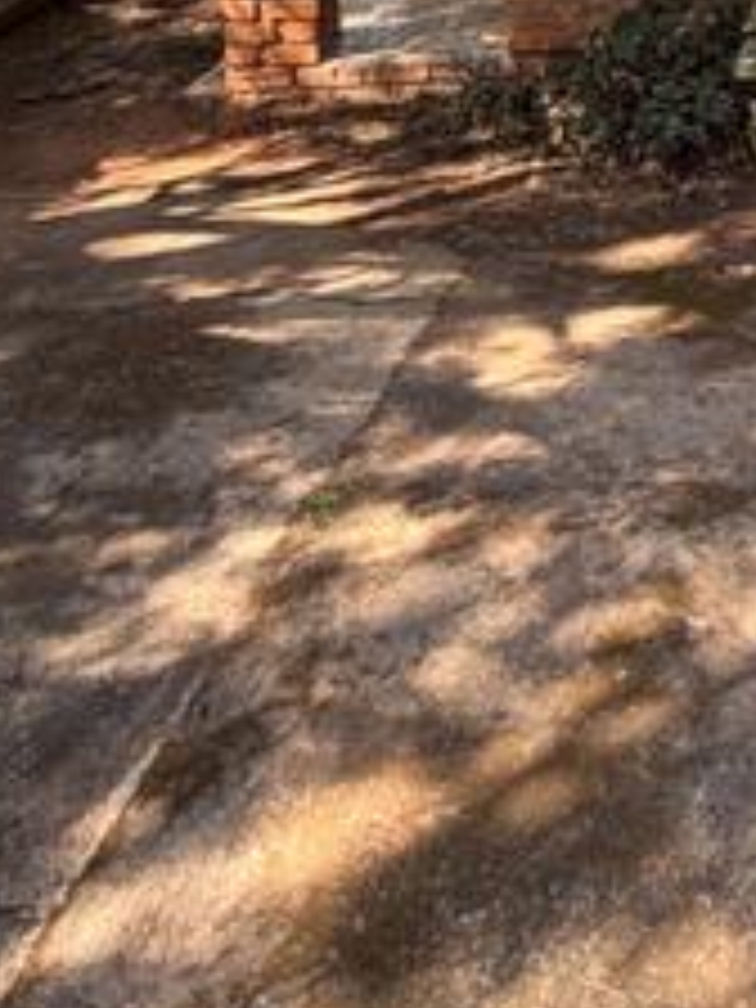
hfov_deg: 26.2
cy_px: -297
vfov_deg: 30.3
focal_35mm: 50
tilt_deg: -2.8
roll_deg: +0.6
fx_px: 1456
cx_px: 891
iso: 64
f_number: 2.2
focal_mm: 2.22
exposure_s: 1/465
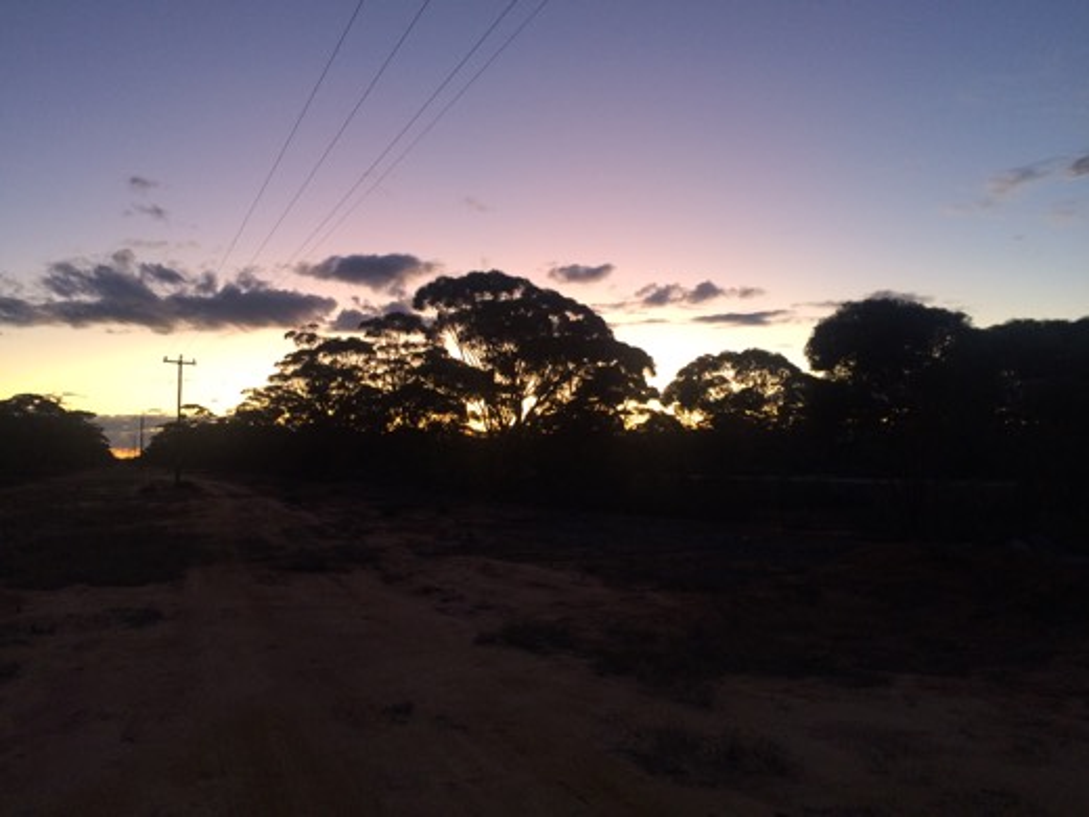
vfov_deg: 48.2
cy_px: 408
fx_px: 912
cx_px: 544
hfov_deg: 61.7
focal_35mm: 29
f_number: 2.2
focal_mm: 4.15
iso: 125
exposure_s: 1/30
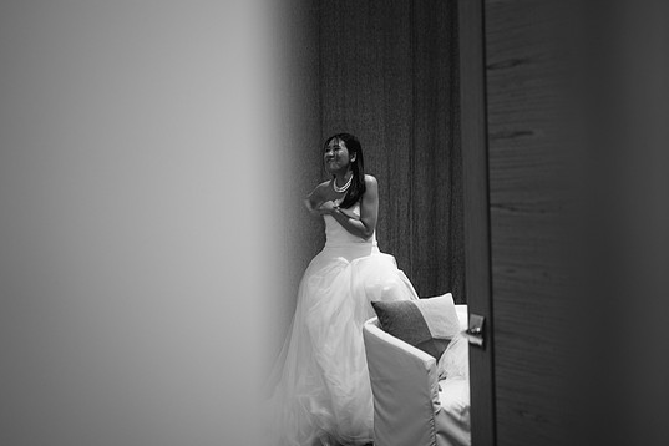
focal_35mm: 54
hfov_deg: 36.9
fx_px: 1003
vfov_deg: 25.1
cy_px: 239
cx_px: 343
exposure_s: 1/20
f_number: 1.8
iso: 64
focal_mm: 50
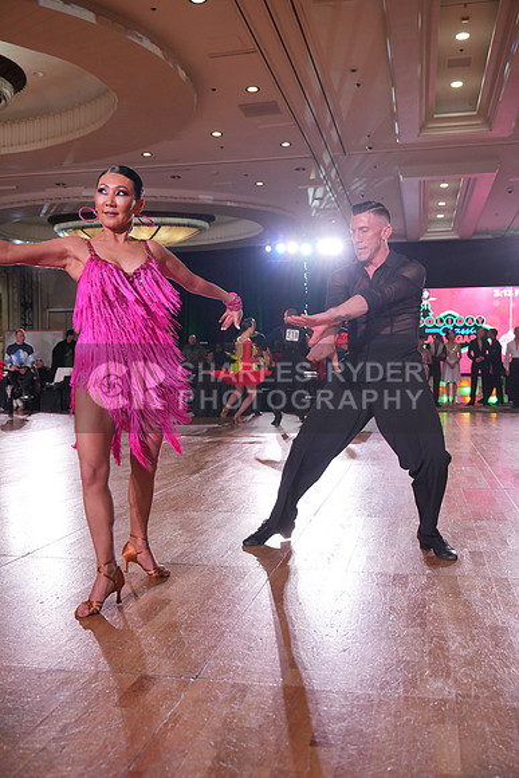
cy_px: 389
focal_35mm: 34
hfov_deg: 38.9
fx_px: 735
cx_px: 260
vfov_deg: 55.8
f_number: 4
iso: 1600
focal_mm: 34
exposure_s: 1/500
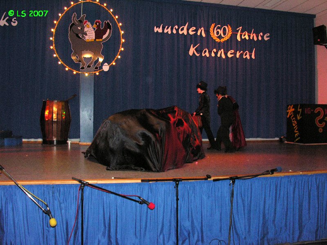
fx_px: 331
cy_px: 122
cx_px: 164
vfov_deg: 40.7
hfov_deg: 52.6
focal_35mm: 35
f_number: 4
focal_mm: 8.9
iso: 200
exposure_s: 1/60.1
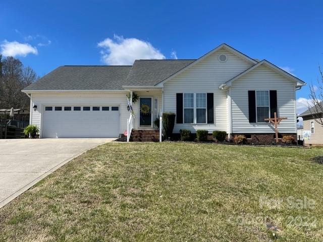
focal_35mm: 26
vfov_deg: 53.1
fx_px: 243
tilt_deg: +3.2
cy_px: 121
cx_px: 162
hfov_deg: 67.3
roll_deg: +0.2
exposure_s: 1/3788
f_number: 1.6
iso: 32
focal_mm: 5.1
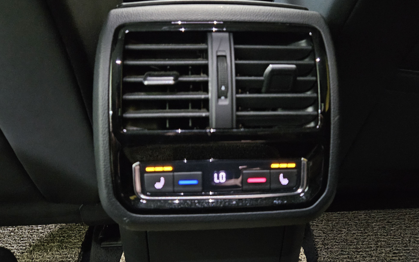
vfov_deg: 49.3
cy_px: 127
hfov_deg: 72.5
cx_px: 211
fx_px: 285
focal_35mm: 25
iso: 4000
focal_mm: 5.4
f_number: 1.8
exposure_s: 1/16.7
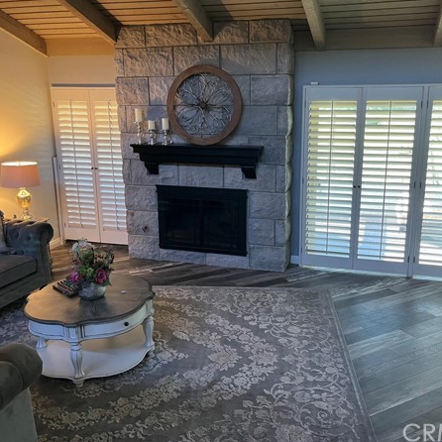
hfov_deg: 49.7
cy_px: 209
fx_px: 477
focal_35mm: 33
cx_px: 242
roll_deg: +0.5
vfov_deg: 49.7
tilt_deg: -14.6
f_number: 1.6
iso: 160
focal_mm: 5.1
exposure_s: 1/60
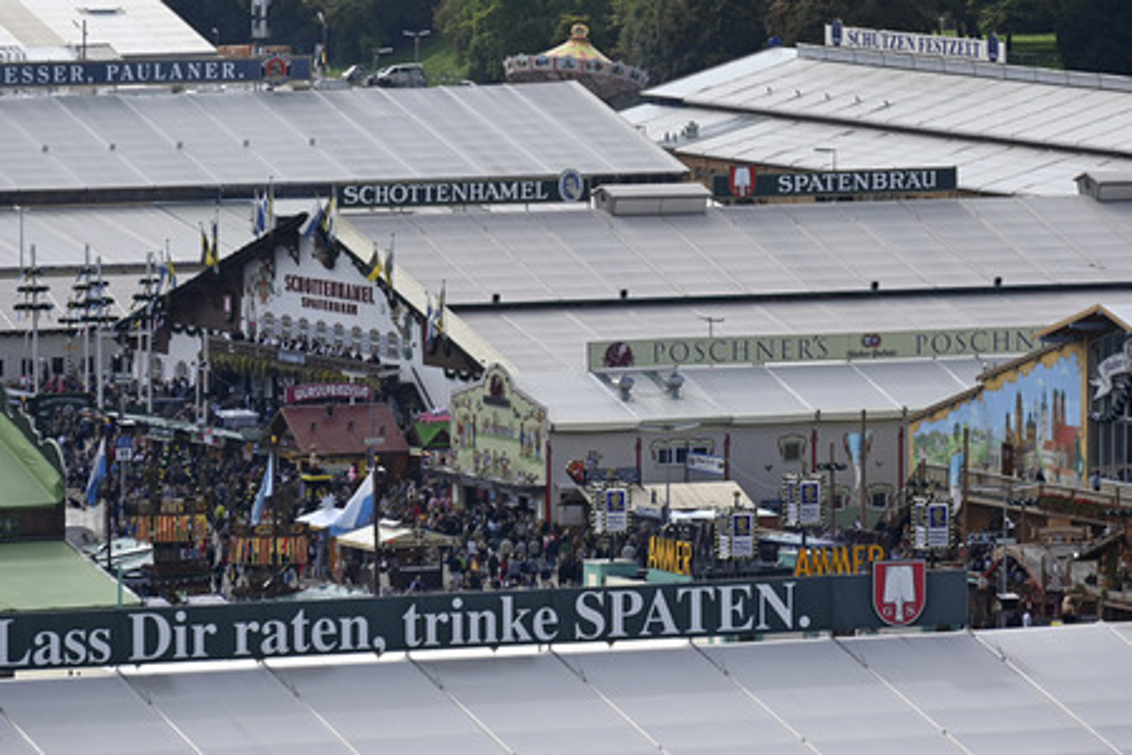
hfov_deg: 6.9
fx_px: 9433
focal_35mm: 300
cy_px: 378
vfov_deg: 4.6
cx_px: 566
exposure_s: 1/1000
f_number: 6.3
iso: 220
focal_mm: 200
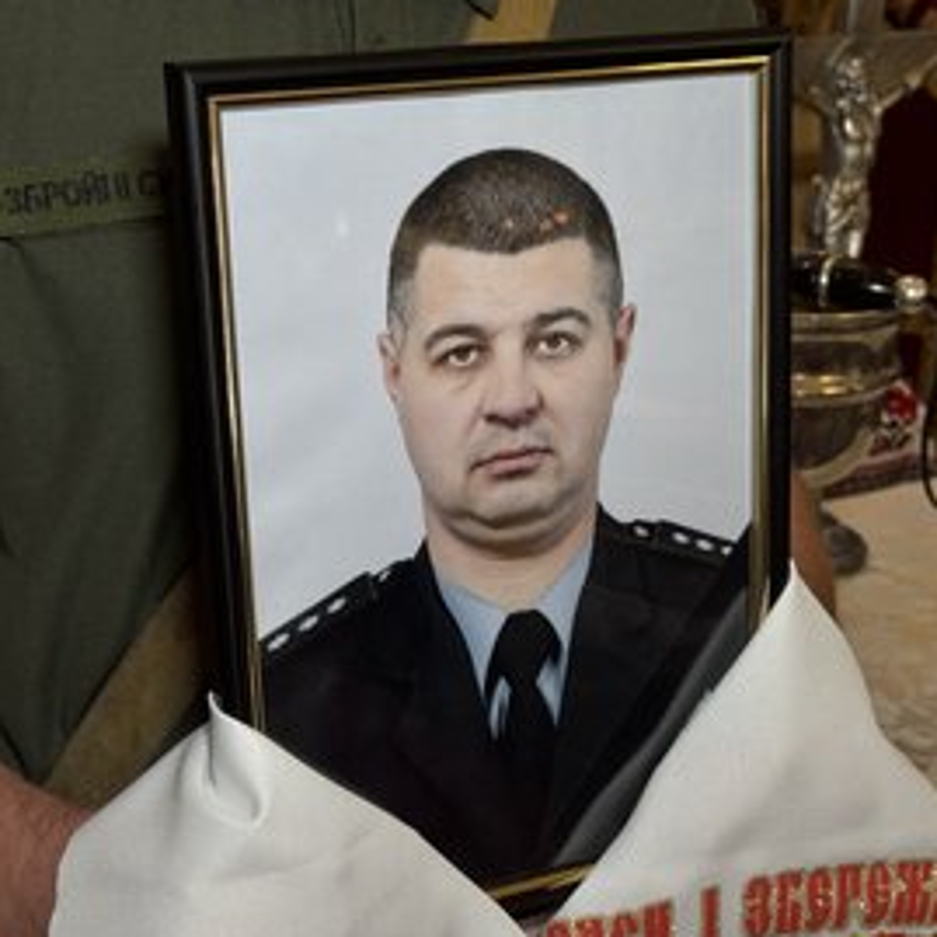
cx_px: 470
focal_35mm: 63
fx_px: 1929
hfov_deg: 27.3
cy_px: 495
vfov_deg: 27.3
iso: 125
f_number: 1.78
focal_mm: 6.76
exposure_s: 1/60
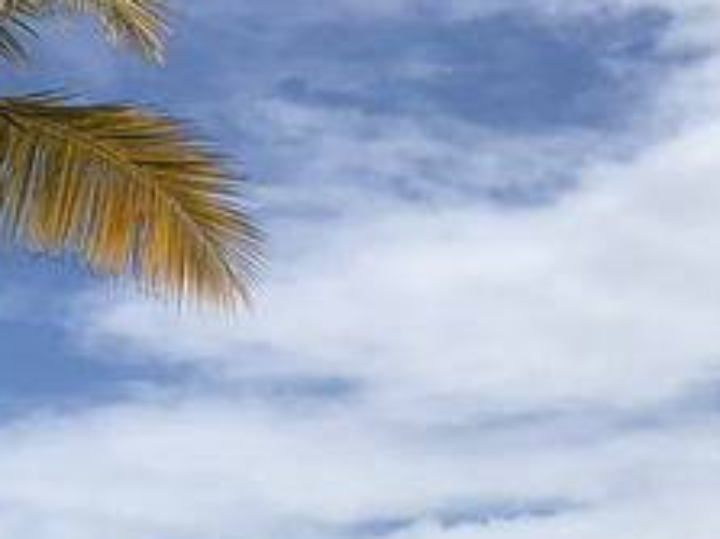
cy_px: 1075
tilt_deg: +1.0
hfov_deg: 9.7
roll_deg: +2.0
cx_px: -142
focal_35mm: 201
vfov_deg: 7.1
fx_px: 4178
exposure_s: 1/4808
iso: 20
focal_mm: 4
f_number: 1.8
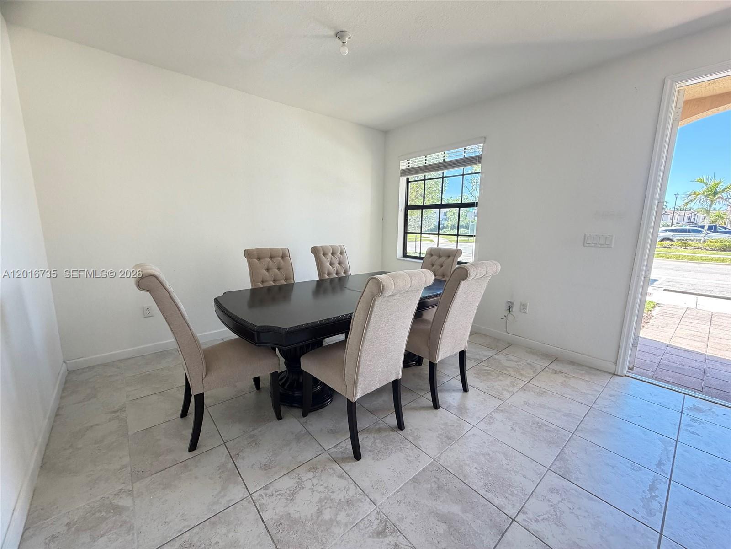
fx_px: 296
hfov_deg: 102.1
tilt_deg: -9.3
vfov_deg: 85.7
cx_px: 366
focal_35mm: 14
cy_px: 274
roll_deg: -0.5
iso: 320
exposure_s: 1/113
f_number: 2.2
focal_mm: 2.22
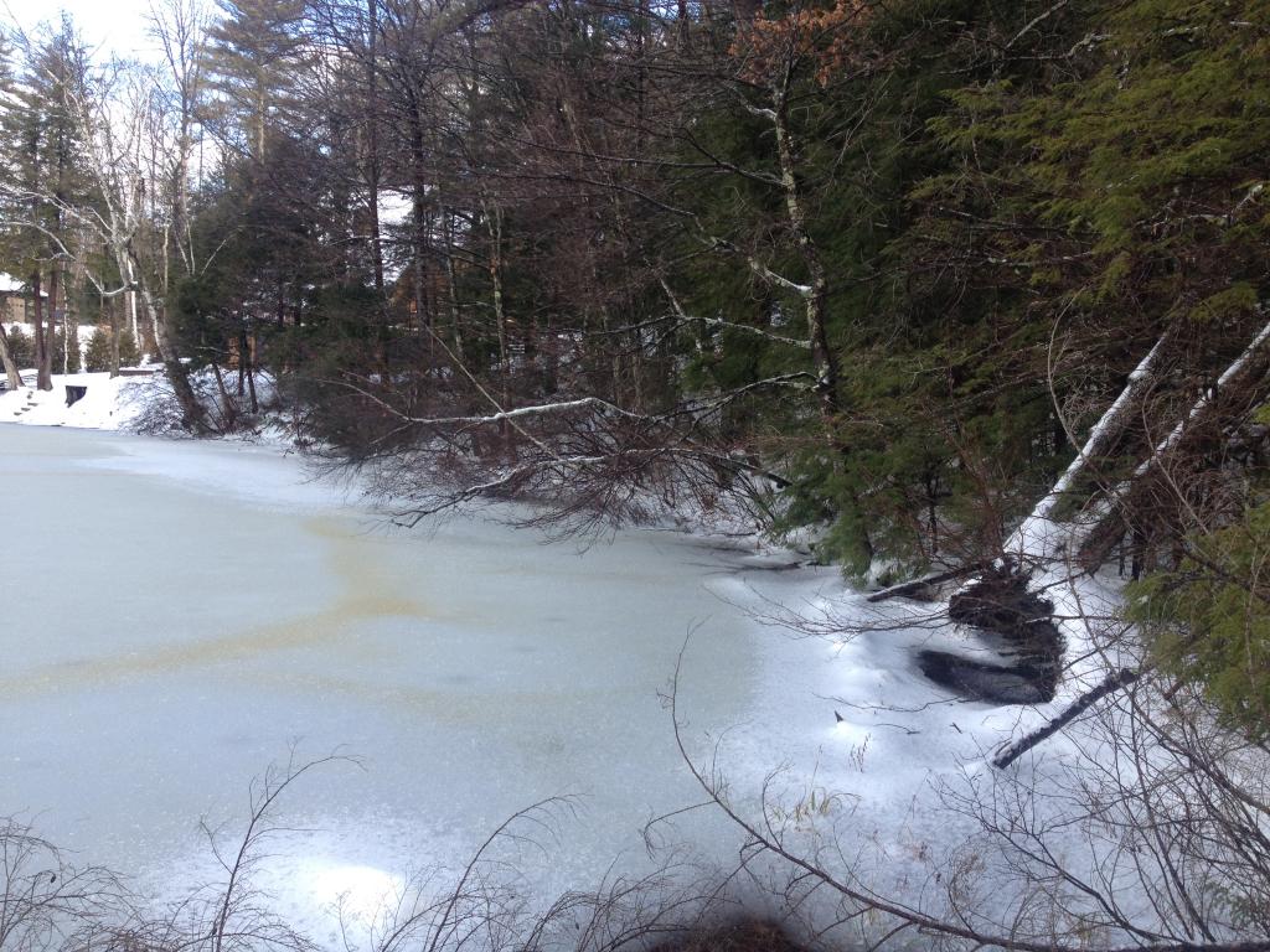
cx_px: 635
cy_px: 476
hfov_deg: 52.6
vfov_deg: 40.7
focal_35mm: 35
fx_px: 1284
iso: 50
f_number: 2.4
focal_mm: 4.28
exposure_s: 1/221
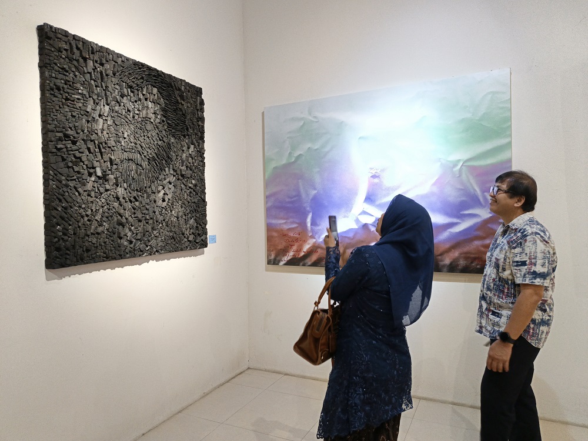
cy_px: 220
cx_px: 294
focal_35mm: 23
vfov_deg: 58.9
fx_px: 391
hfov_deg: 73.9
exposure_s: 1/33.3
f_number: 1.8
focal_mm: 5.56
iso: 876
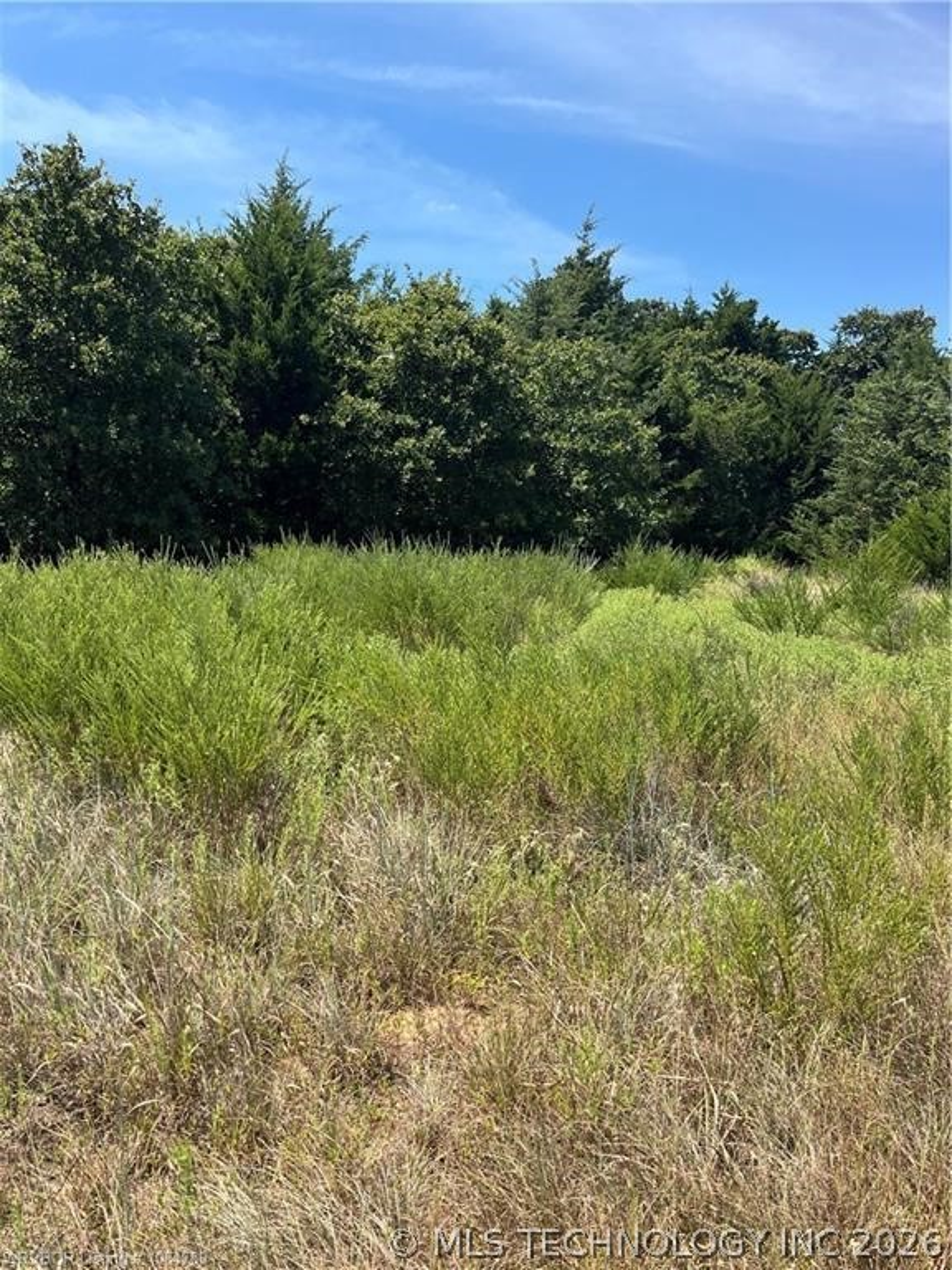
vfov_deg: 67.3
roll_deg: +2.1
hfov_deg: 53.1
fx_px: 953
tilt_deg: -4.9
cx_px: 476
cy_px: 635
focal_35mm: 26
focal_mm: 5.1
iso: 50
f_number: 1.6
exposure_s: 1/2179
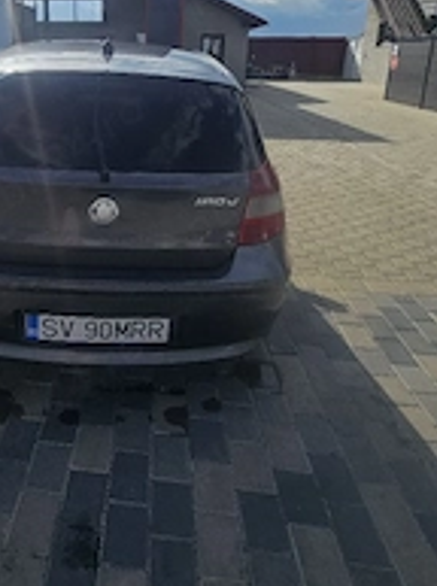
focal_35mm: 27
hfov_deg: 49.1
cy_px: 206
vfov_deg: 64.1
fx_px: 456
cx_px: 106
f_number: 2.2
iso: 50
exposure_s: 1/5000
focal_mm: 2.2
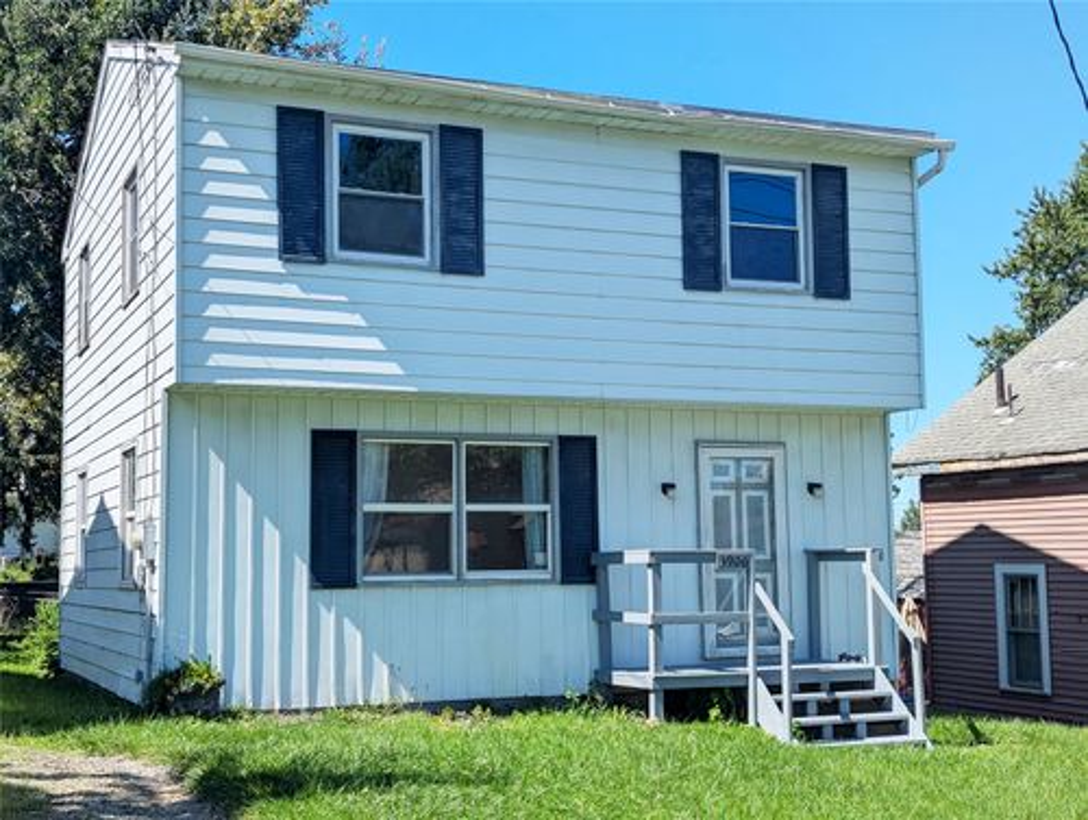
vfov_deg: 30.4
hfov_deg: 39.6
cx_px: 544
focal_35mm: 48
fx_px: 1512
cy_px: 410
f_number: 1.85
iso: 39
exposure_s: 1/2375
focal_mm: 6.81
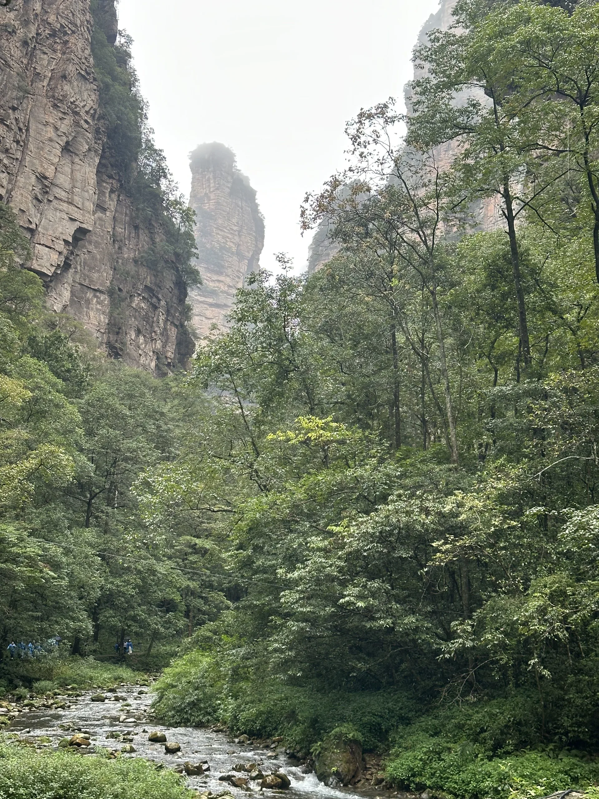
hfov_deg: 30.3
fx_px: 1107
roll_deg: -0.9
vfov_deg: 39.7
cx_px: 300
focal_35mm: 48
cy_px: 400
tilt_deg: +12.3
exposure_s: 1/66
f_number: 1.78
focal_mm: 6.86
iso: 80
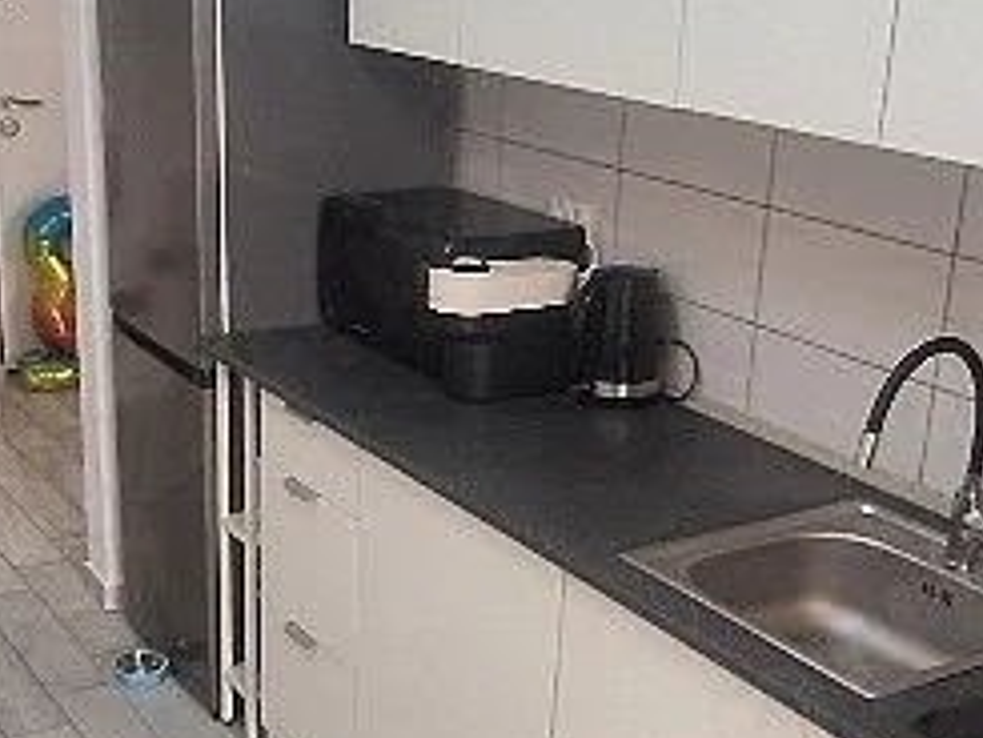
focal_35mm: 53
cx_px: 365
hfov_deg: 35.9
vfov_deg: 27.4
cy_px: 501
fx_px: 1506
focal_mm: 1.74
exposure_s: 1/40
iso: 125
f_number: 2.2
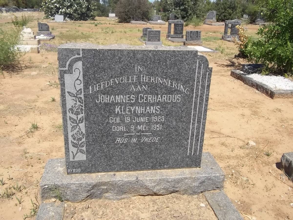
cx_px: 146
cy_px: 110
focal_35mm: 32
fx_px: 271
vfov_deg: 44.2
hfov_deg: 56.8
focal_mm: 5.7
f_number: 5.5
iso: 80
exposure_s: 1/400
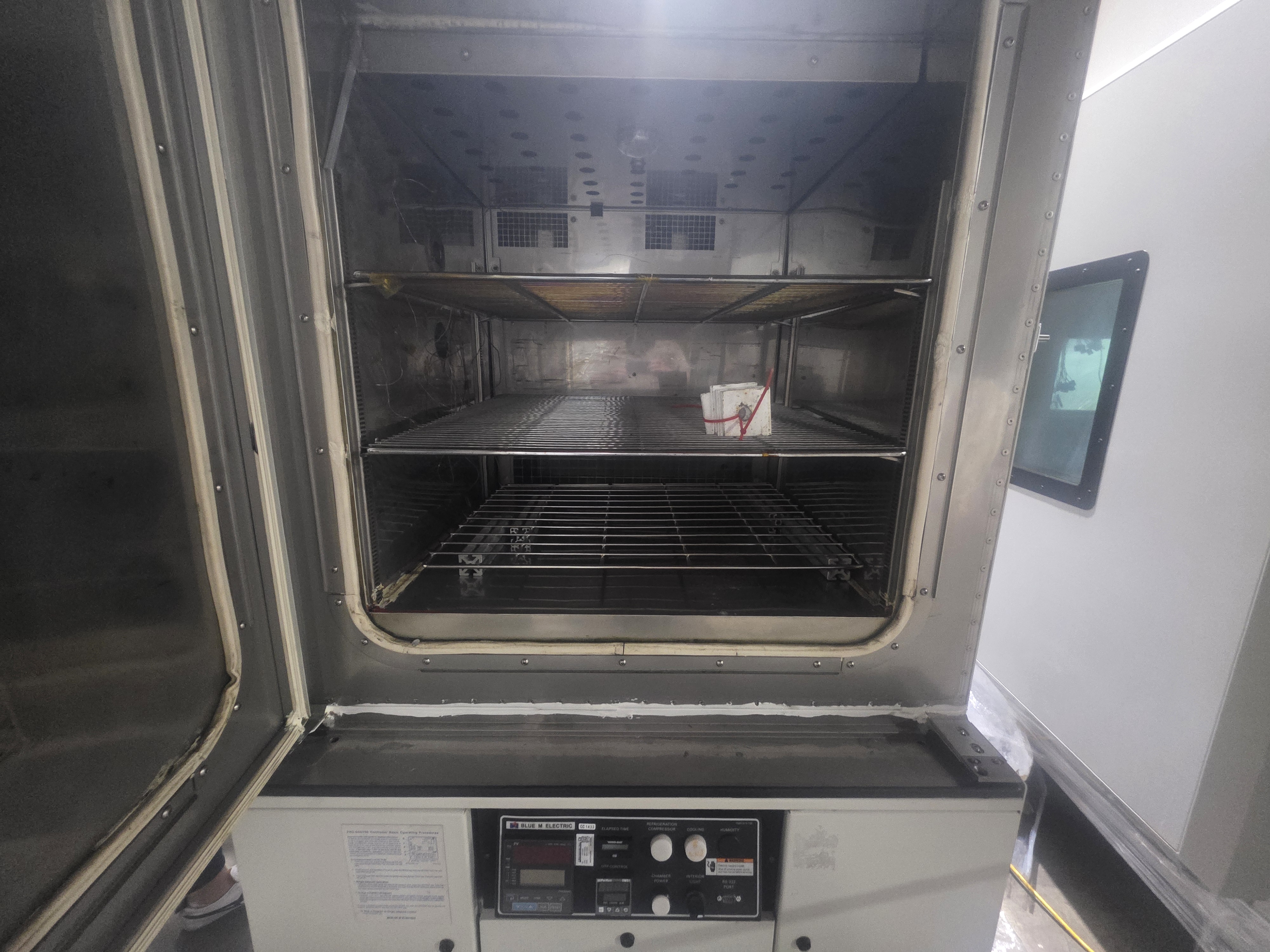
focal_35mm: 13
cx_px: 635
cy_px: 476
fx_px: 477
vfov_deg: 89.9
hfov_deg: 106.2
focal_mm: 2.2
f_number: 1.9
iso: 1000
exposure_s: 1/24
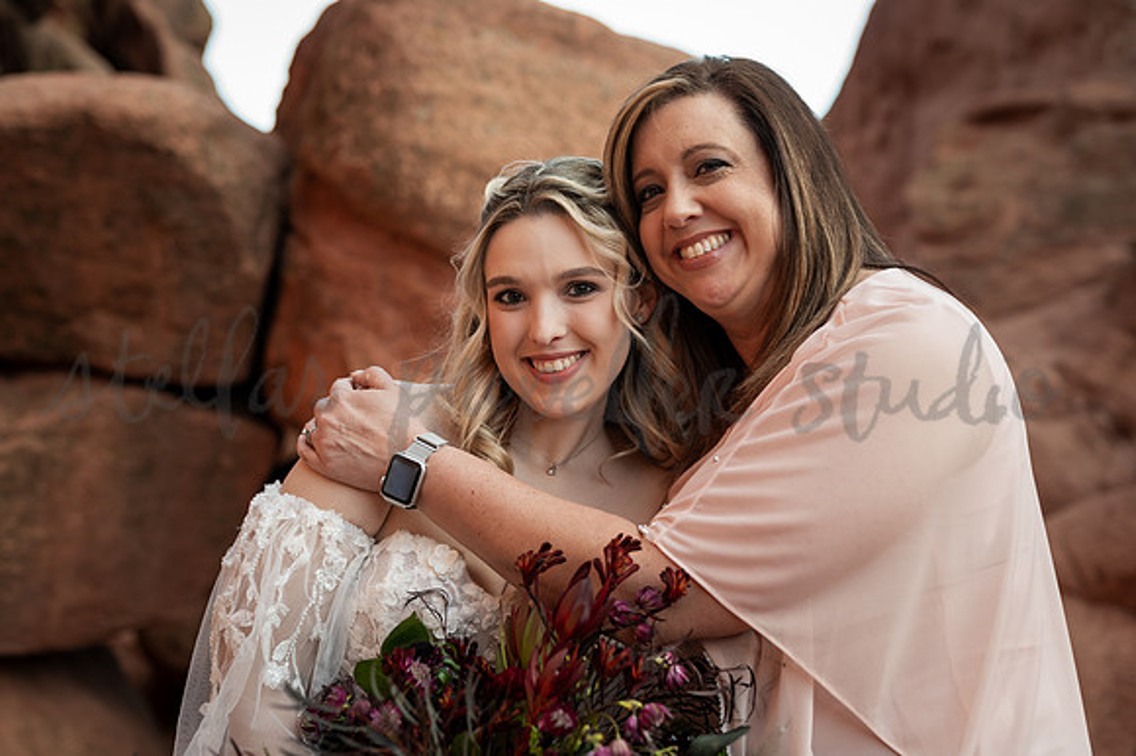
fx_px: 1577
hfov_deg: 39.6
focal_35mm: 50
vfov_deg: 27.0
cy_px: 378
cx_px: 568
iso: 250
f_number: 3.2
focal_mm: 50
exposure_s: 1/160
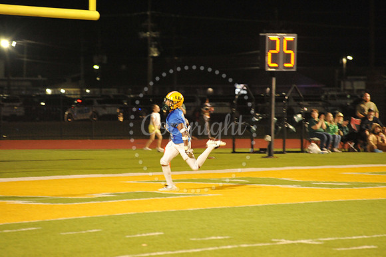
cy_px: 128
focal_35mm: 200
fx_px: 2143
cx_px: 193
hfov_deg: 10.3
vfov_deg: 6.9
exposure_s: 1/200
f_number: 4.5
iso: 5000
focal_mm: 200
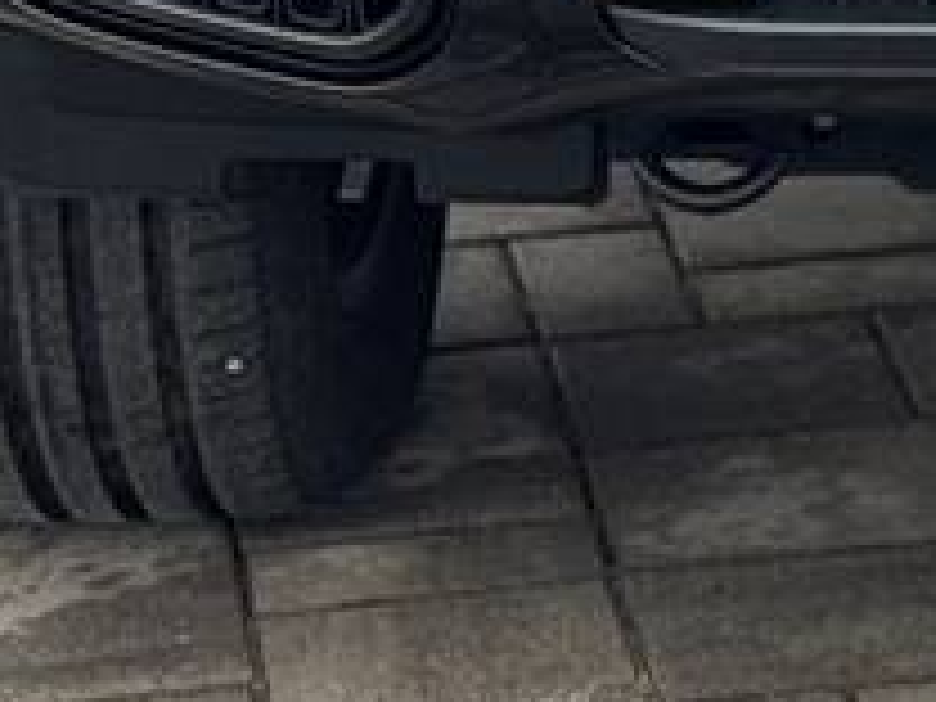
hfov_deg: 7.0
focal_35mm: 277
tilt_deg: -10.4
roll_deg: +0.6
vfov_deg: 5.2
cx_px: 1530
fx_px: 7490
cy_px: -1138
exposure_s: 1/307
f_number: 1.78
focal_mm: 6.76
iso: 64
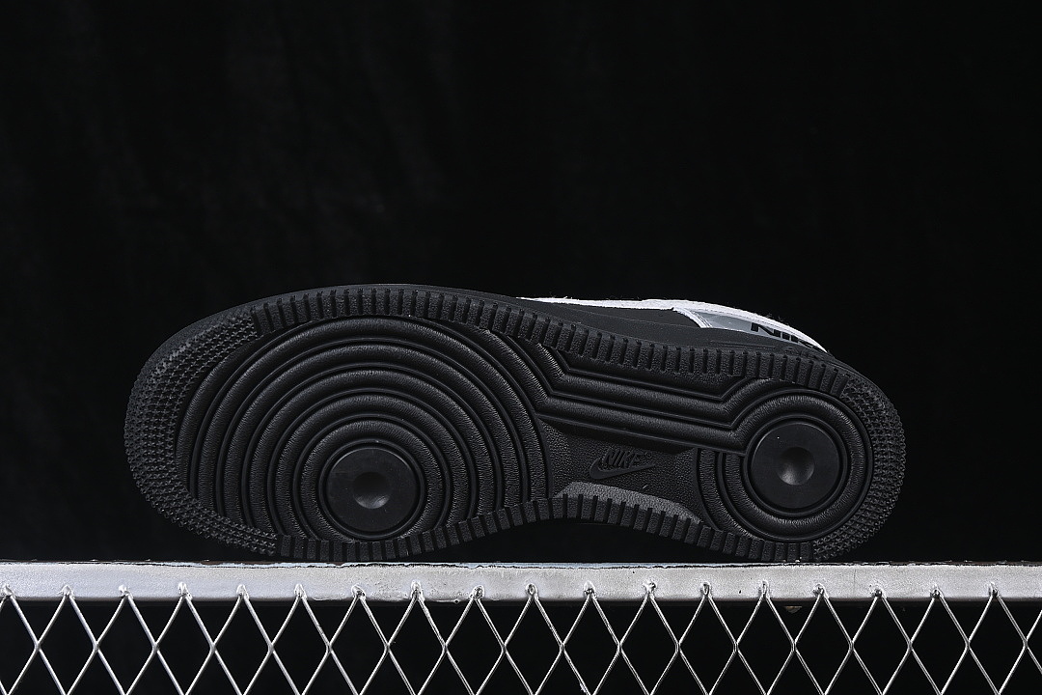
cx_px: 521
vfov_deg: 18.2
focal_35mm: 75
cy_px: 348
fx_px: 2171
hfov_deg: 27.0
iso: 160
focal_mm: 50
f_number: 6.3
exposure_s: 1/60
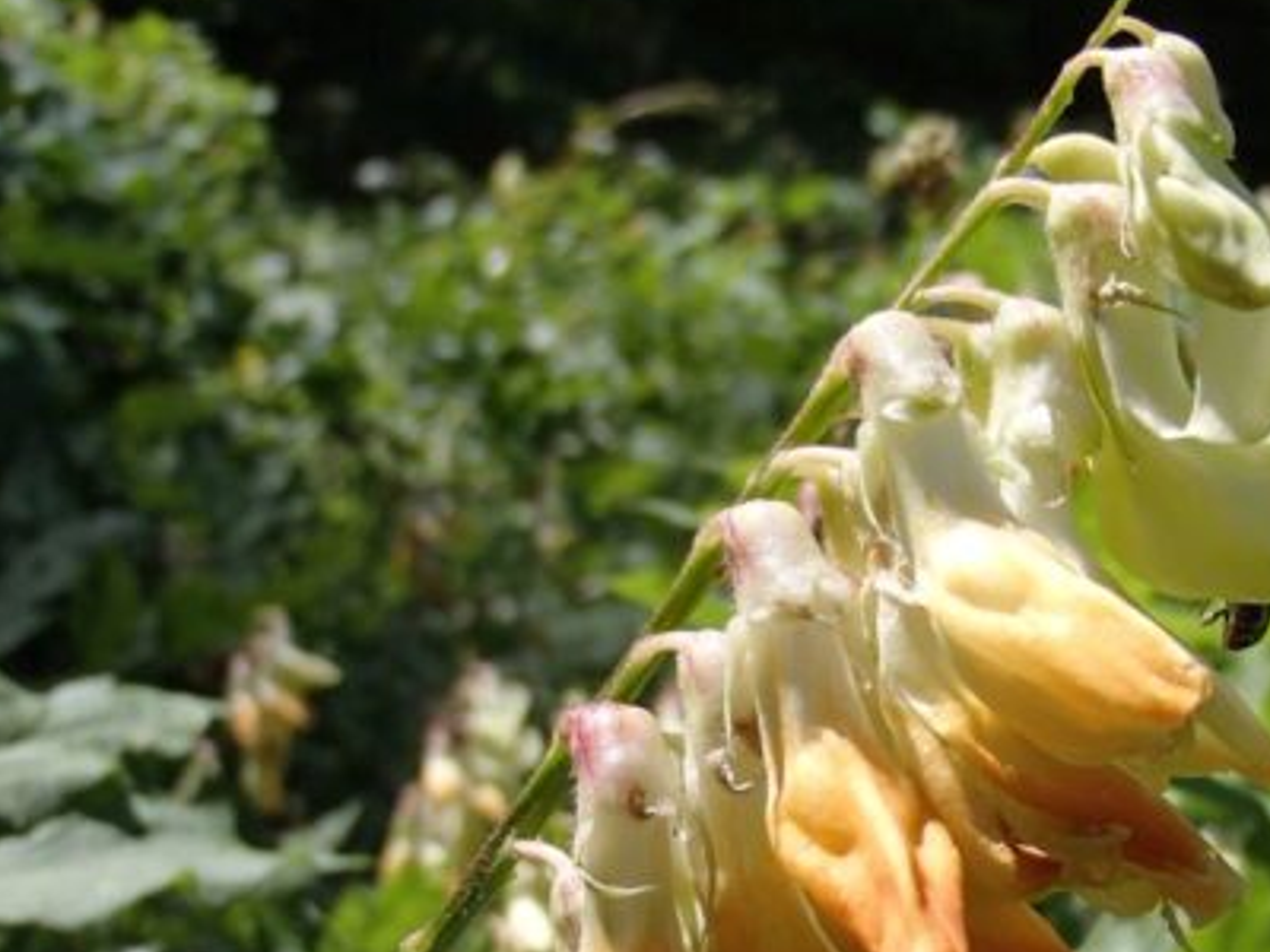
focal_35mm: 71
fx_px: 2605
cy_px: 663
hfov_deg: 27.1
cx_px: 899
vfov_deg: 20.6
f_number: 4.7
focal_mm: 6.64
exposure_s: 1/640
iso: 100
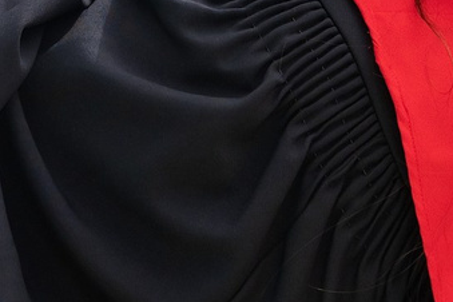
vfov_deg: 3.2
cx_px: 52
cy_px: -117
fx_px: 5410
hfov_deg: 4.8
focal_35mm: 430
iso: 100
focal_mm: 57
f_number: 4.5
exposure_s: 1/1000
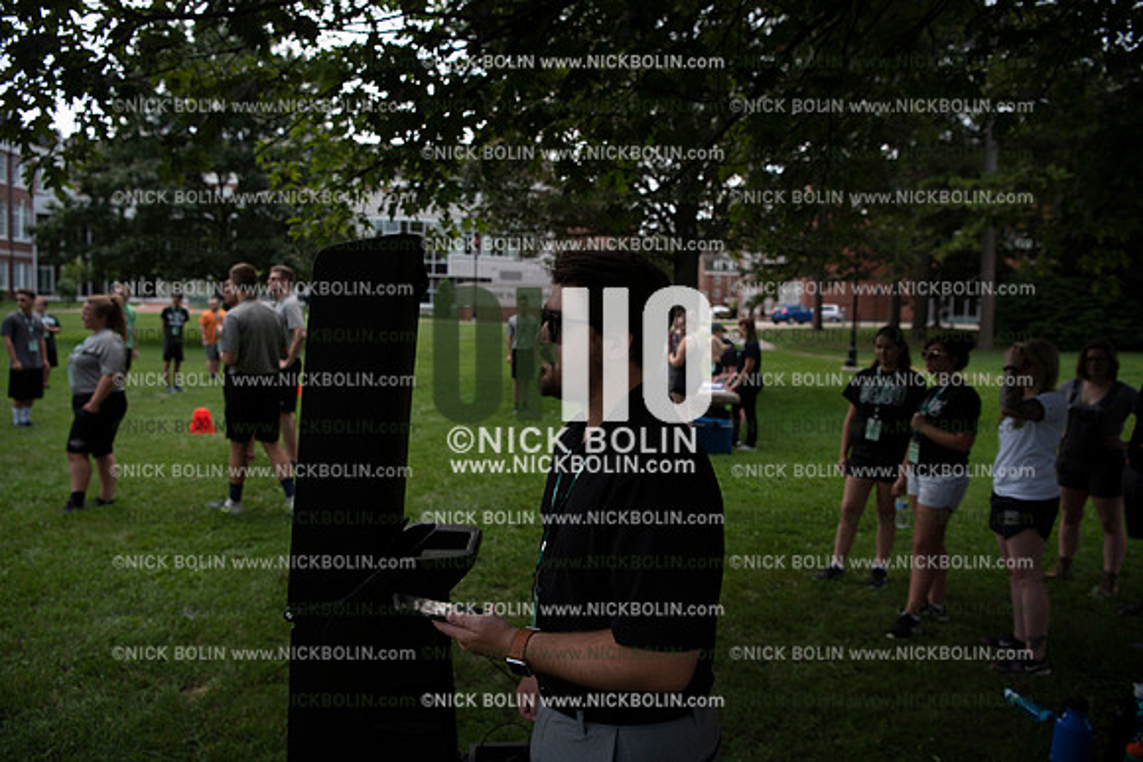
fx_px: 826
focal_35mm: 26
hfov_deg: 69.4
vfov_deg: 49.6
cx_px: 572
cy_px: 381
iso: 125
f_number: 3.5
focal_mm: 26
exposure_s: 1/640
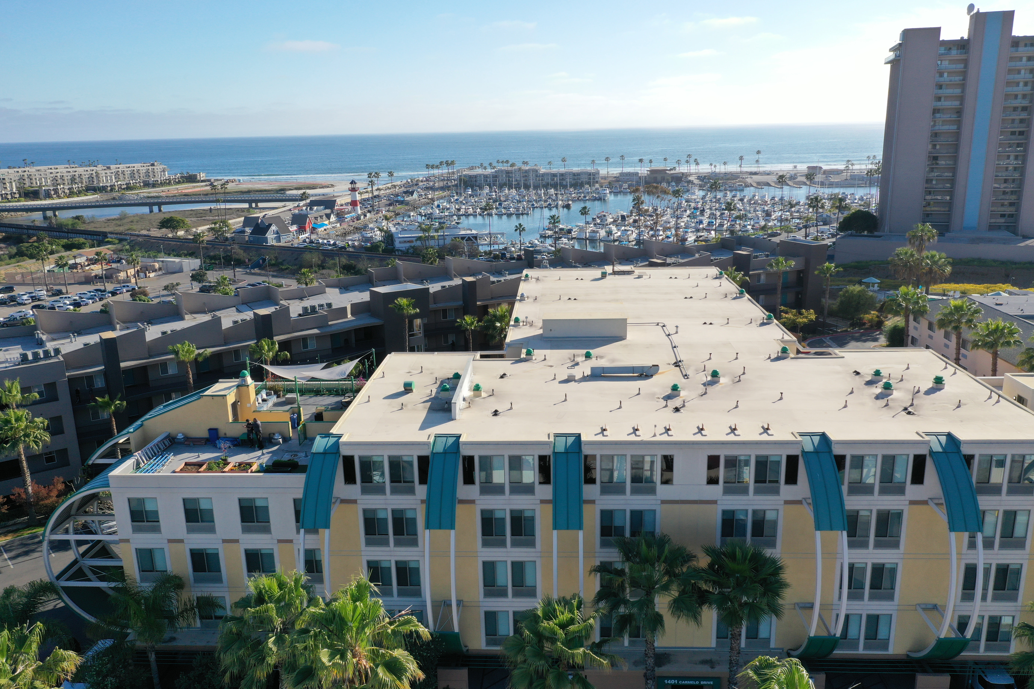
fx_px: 804
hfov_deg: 65.5
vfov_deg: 46.4
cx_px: 517
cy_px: 344
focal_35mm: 28
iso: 100
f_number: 5.6
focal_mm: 10.26
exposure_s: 1/500
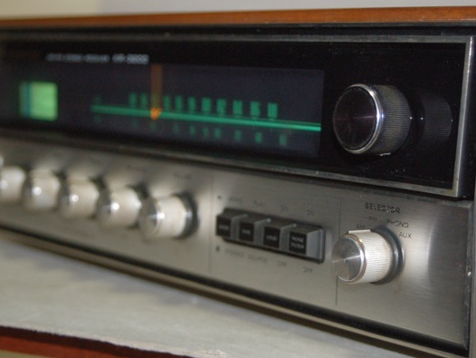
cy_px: 180
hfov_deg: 21.3
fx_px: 1266
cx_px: 231
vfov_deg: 16.1
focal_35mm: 92
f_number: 5.3
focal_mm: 56
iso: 1600
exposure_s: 1/60
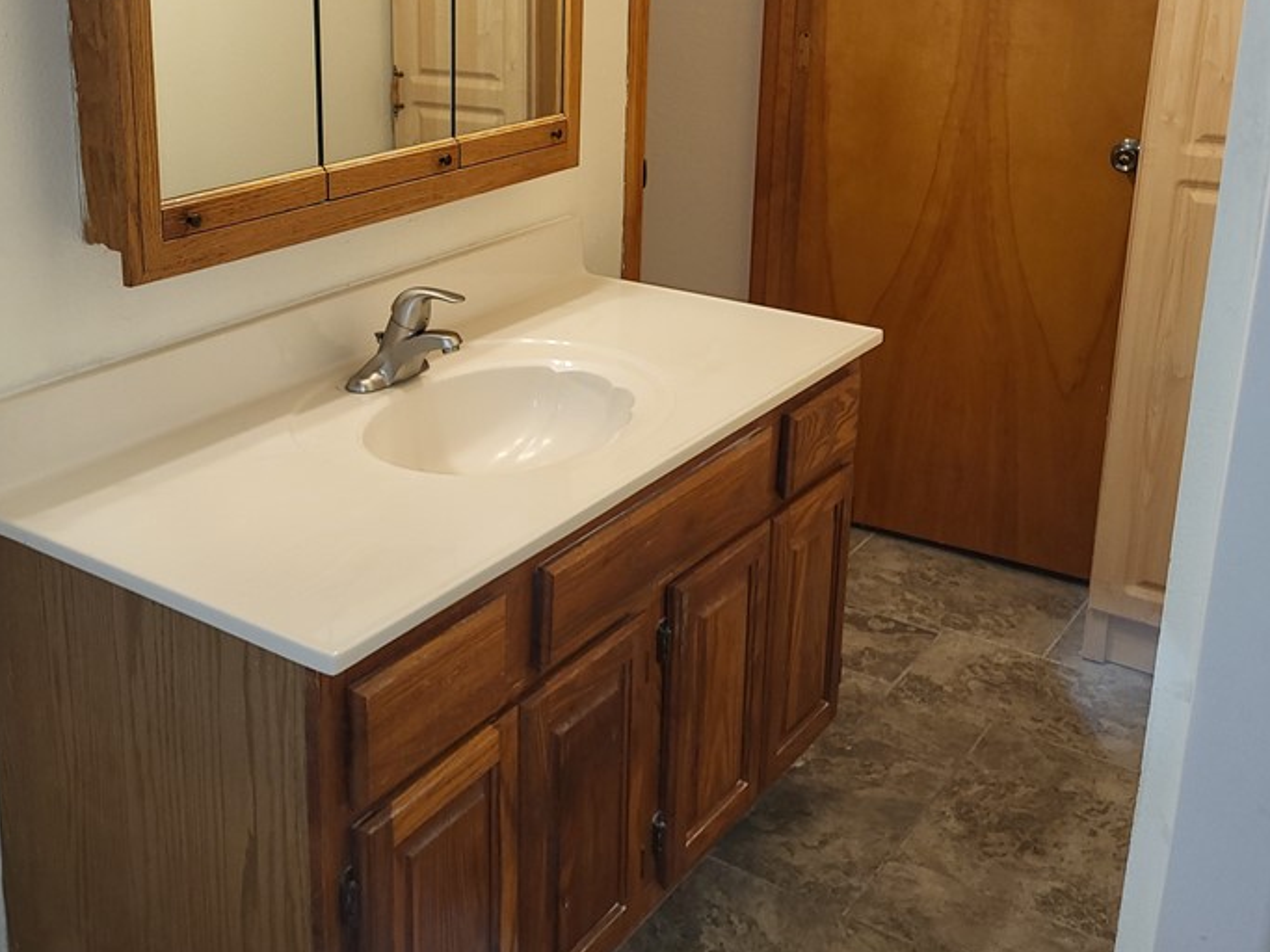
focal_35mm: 39
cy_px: 273
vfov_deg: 36.2
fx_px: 1431
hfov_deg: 47.2
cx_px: 439
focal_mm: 5.4
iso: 100
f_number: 1.8
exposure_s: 1/40
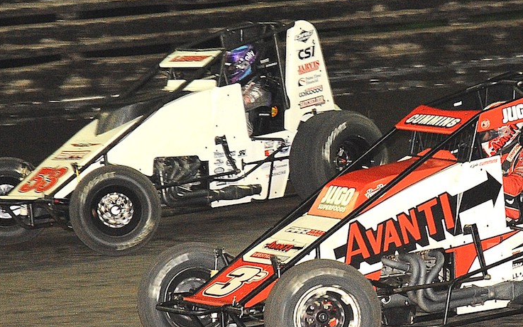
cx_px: 322
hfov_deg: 10.5
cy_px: 186
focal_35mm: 199
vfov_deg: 6.6
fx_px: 2837
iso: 3200
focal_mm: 120
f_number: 6.7
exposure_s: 1/250
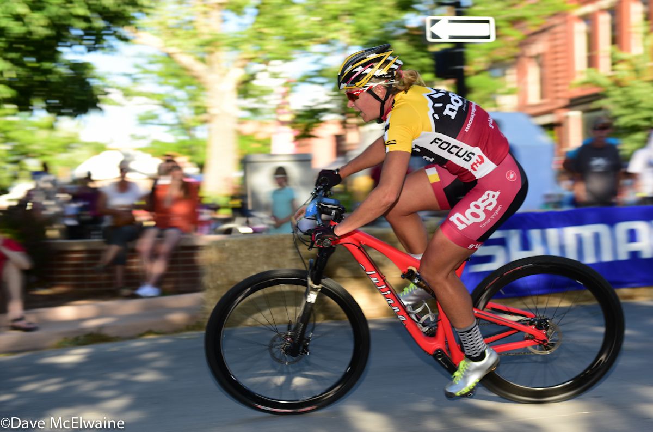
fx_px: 868
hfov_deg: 41.2
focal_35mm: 48
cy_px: 216
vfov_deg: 27.9
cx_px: 326
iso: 100
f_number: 4
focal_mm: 48
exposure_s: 1/250
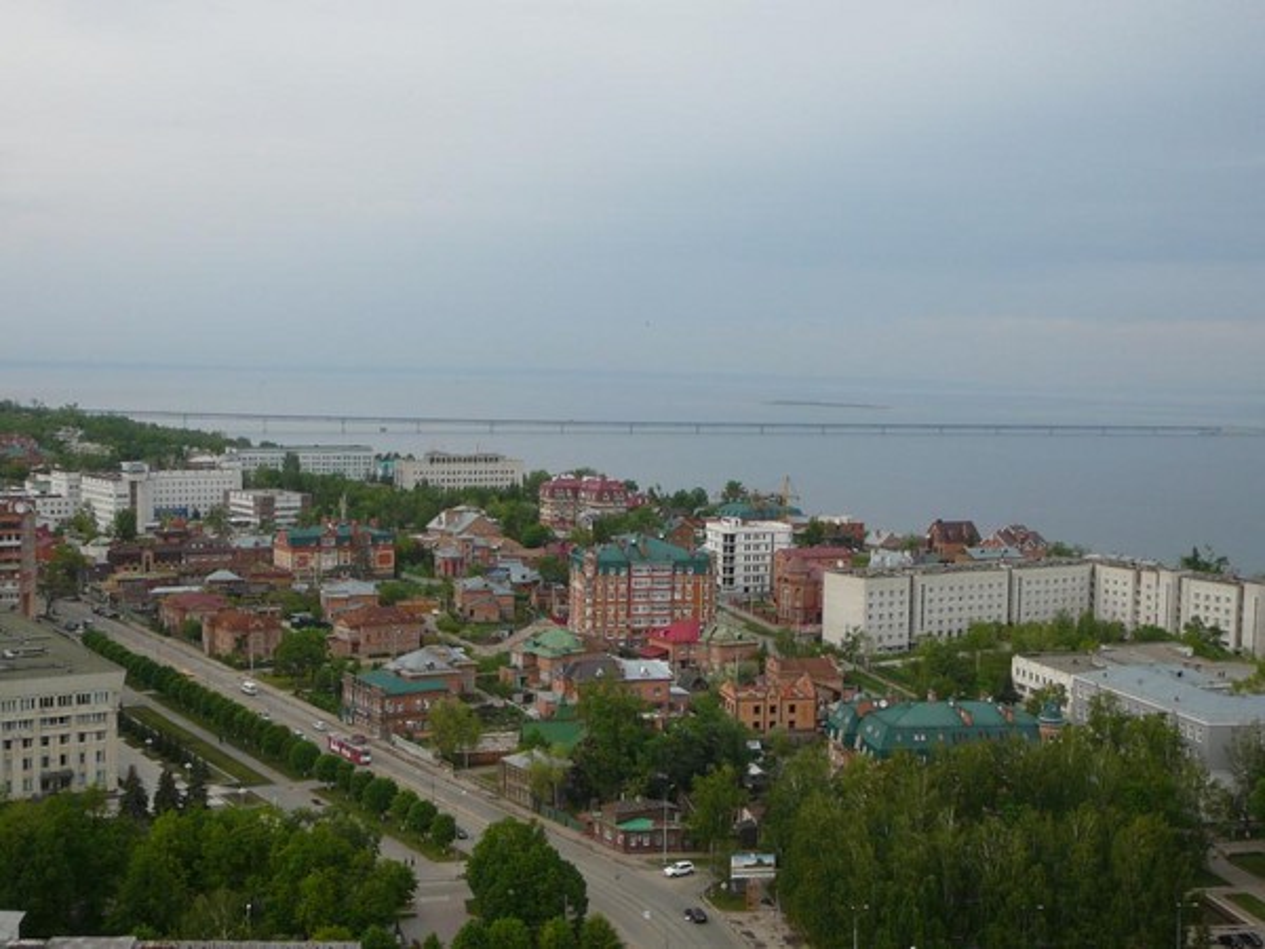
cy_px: 474
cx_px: 632
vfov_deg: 30.9
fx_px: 1718
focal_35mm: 47
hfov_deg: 40.4
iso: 80
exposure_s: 1/400
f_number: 3.3
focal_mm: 7
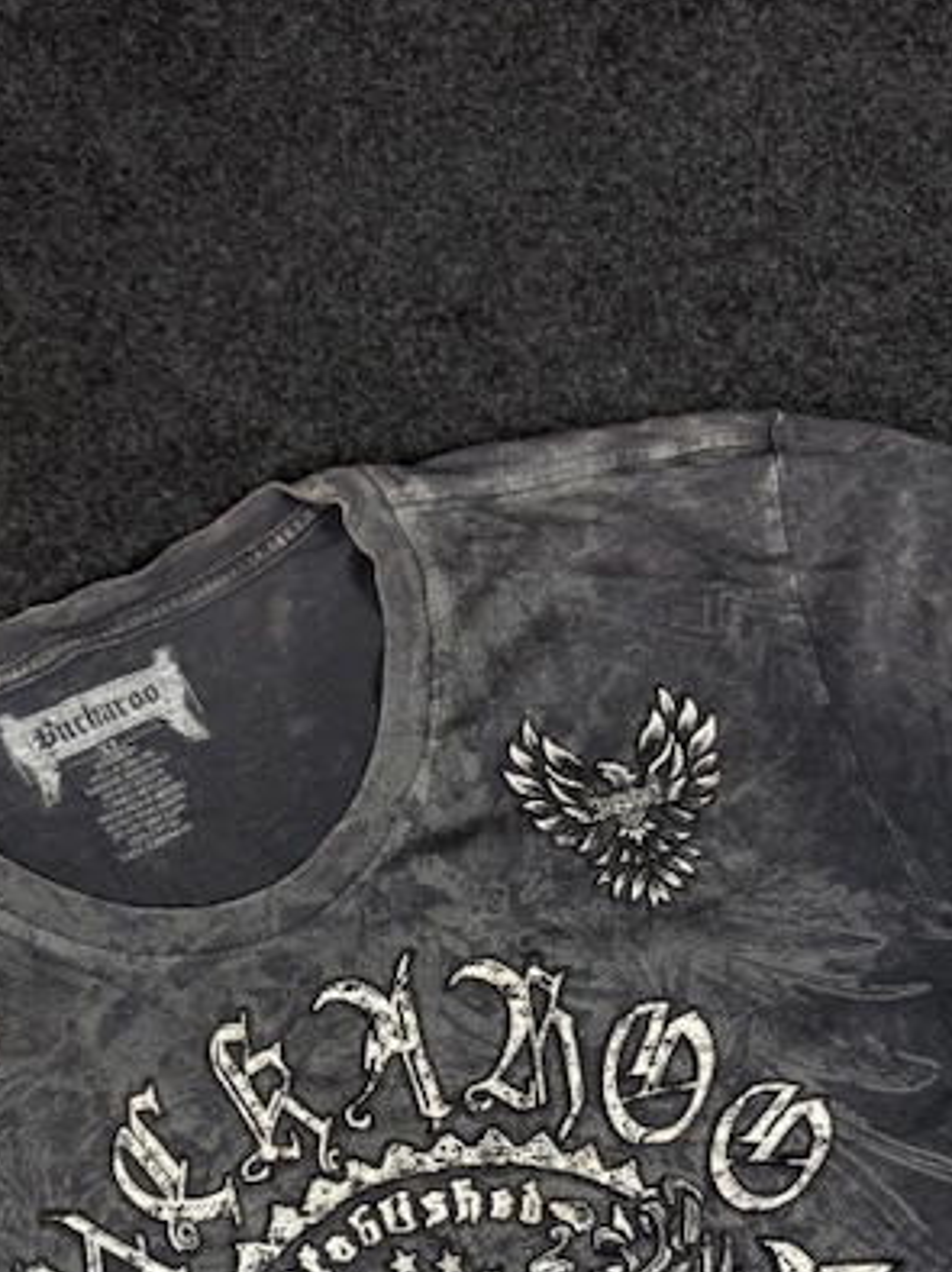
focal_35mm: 39
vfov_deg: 46.1
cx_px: 339
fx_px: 1432
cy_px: 962
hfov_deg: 36.5
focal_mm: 6.76
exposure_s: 1/100
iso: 100
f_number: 1.78
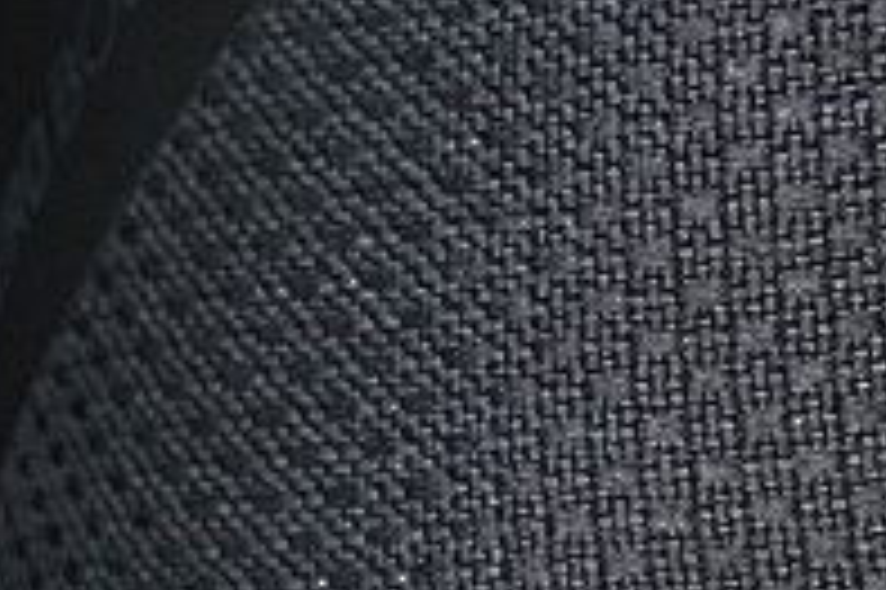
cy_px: 288
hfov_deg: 5.0
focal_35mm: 412
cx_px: 1003
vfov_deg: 3.3
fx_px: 10131
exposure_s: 1/50
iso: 160
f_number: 6.3
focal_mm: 50
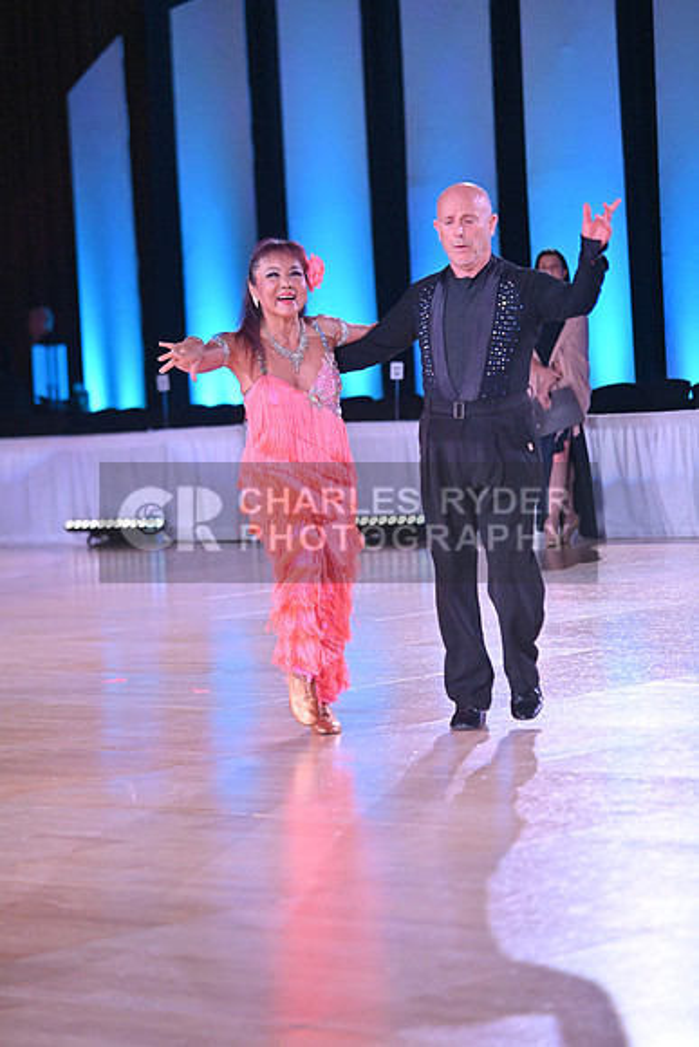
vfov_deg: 17.1
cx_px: 350
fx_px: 3493
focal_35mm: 120
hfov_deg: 11.4
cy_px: 524
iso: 4000
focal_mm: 120
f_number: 6.3
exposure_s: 1/500
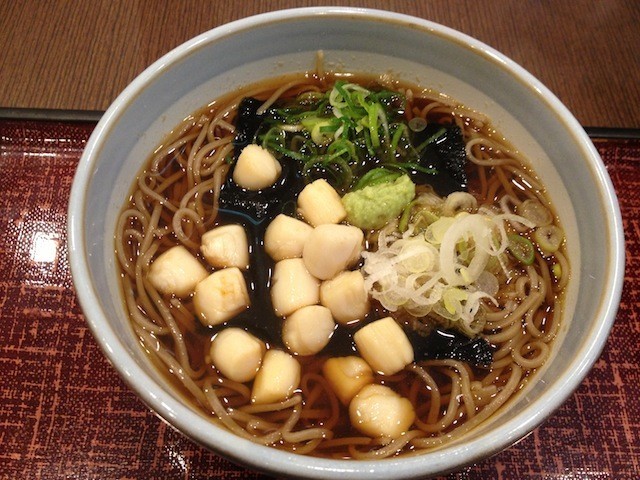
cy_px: 240
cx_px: 320
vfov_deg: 40.7
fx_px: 647
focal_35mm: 35
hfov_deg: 52.6
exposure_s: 1/20
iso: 160
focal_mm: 4.28
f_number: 2.4
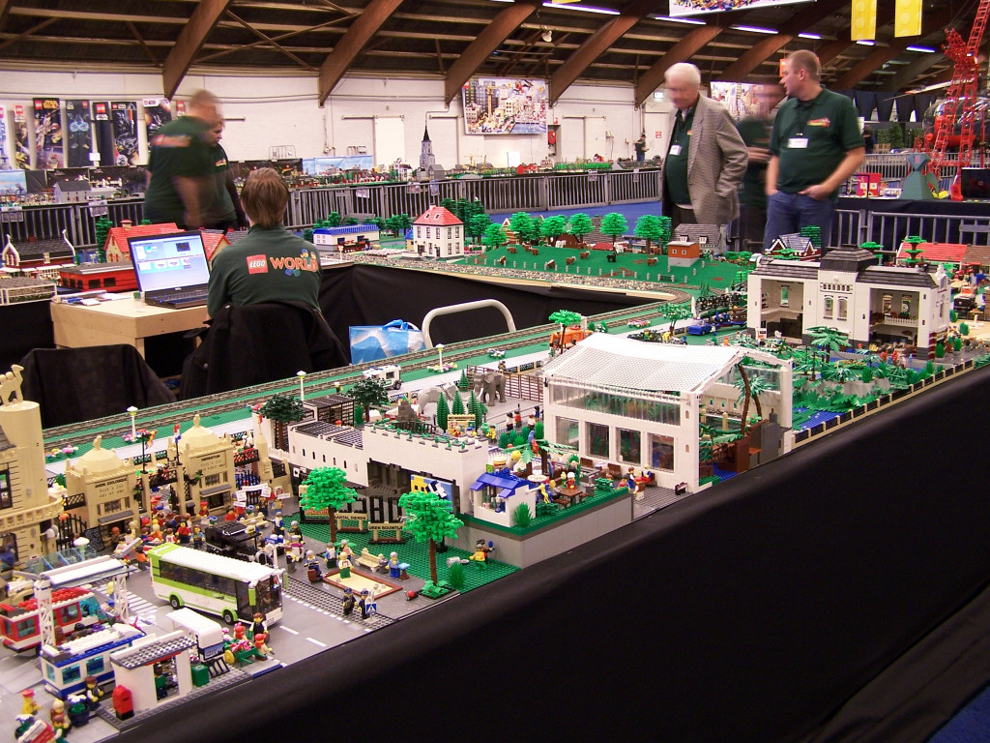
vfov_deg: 37.7
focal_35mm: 38
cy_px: 372
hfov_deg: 49.0
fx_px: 1087
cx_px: 495
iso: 80
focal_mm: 6.3
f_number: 2.8
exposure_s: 1/2
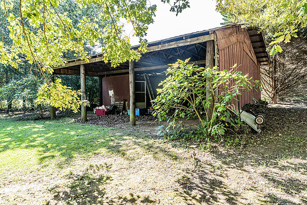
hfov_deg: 73.7
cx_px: 154
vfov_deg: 53.2
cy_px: 102
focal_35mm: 24
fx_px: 205
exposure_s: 1/160
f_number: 5.6
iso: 640
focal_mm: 24
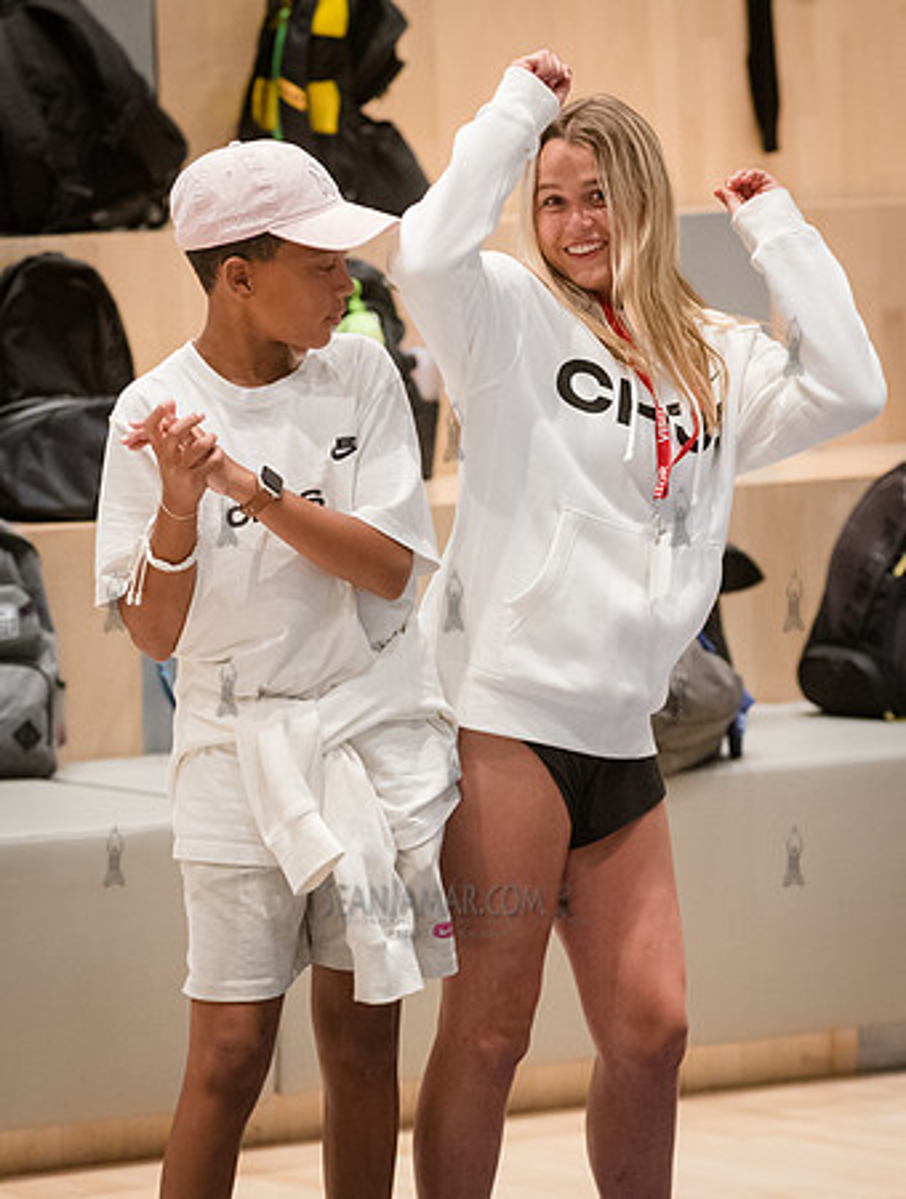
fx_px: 6778
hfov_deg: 7.6
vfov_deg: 10.1
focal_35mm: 195
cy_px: 651
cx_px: 431
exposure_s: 1/320
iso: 5000
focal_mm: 125
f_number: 4
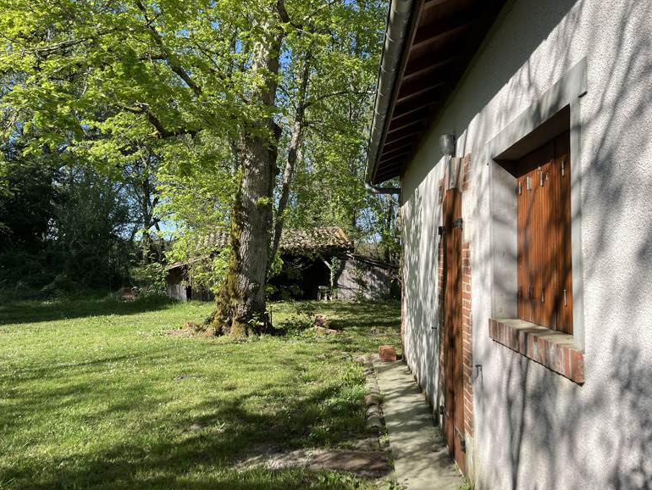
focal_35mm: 27
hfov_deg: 65.3
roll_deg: +0.1
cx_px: 317
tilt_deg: +0.9
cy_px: 238
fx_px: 509
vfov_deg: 51.4
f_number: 1.6
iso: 50
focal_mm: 5.1
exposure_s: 1/1748
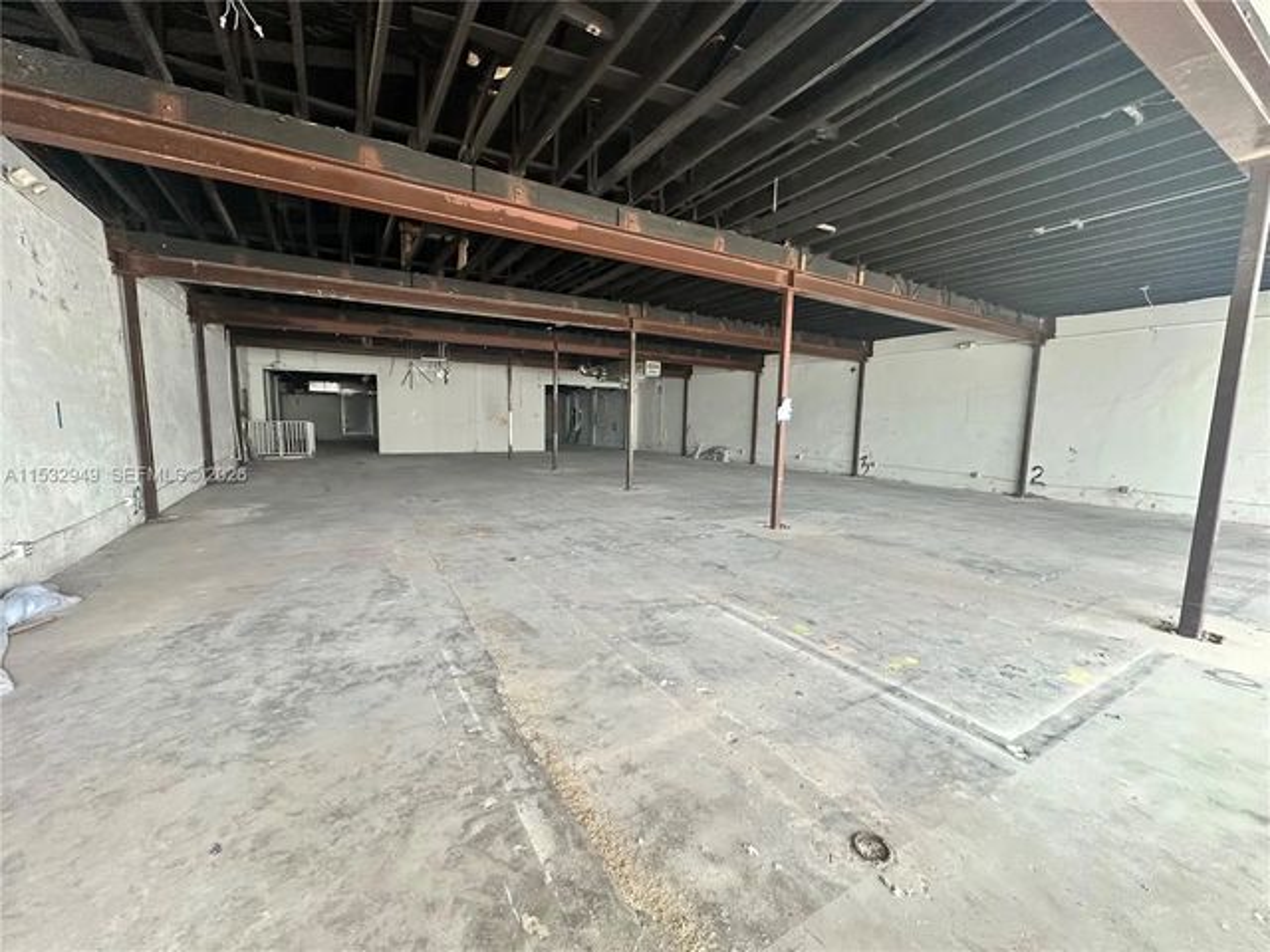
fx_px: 514
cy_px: 476
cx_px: 635
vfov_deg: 85.7
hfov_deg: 102.1
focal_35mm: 14
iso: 250
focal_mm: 2.22
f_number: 2.2
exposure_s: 1/99
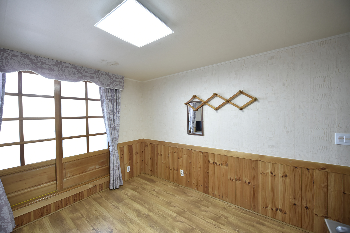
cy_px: 116
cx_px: 175
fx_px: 136
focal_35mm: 14
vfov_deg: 81.3
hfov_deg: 104.2
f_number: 4
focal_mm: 14
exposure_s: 1/125
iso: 1600
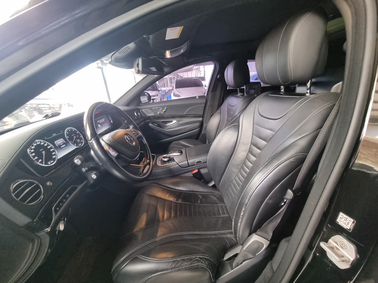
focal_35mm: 13
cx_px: 189
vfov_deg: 89.9
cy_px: 142
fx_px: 142
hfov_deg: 106.2
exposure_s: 1/50
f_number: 2.2
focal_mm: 2.2
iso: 320
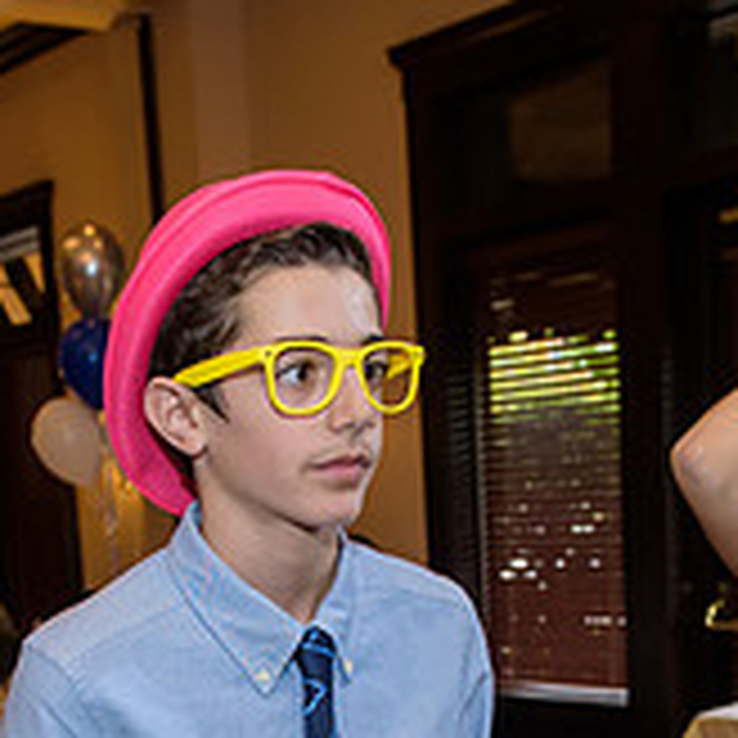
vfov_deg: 22.5
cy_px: 835
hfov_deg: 23.9
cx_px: 284
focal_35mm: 72
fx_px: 1737
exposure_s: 1/125
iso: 1600
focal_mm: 24
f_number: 3.2
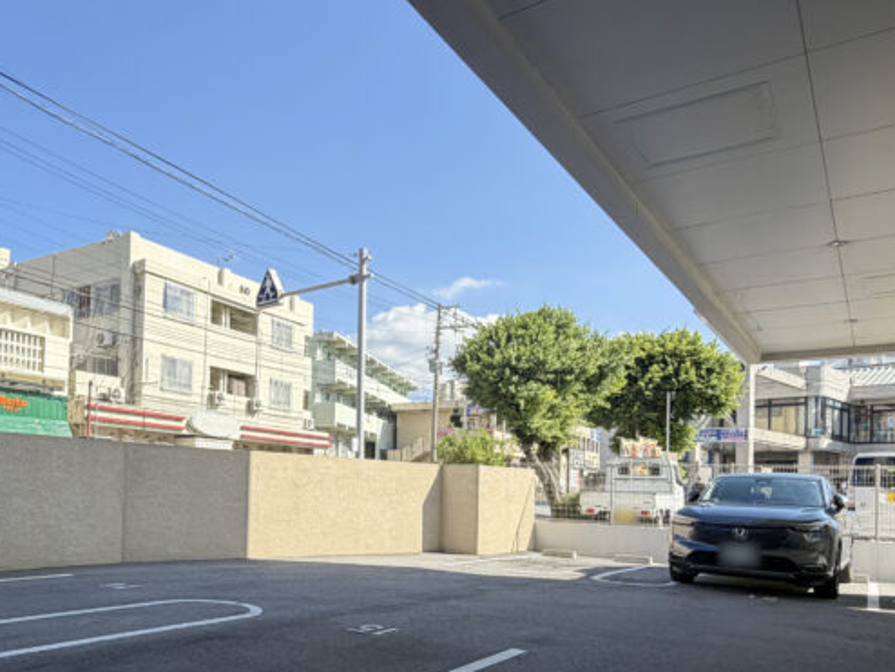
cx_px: 308
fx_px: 750
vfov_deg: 47.0
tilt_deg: +1.5
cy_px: 476
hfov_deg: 60.4
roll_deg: -1.1
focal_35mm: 29
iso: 32
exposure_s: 1/770
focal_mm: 2.22
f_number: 2.2
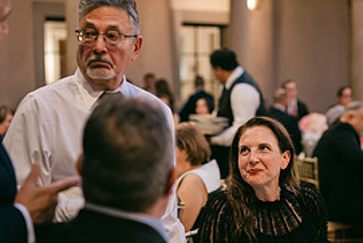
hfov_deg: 27.0
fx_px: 757
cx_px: 185
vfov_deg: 18.2
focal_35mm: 75
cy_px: 162
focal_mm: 35
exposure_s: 1/125
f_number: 1.2
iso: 640
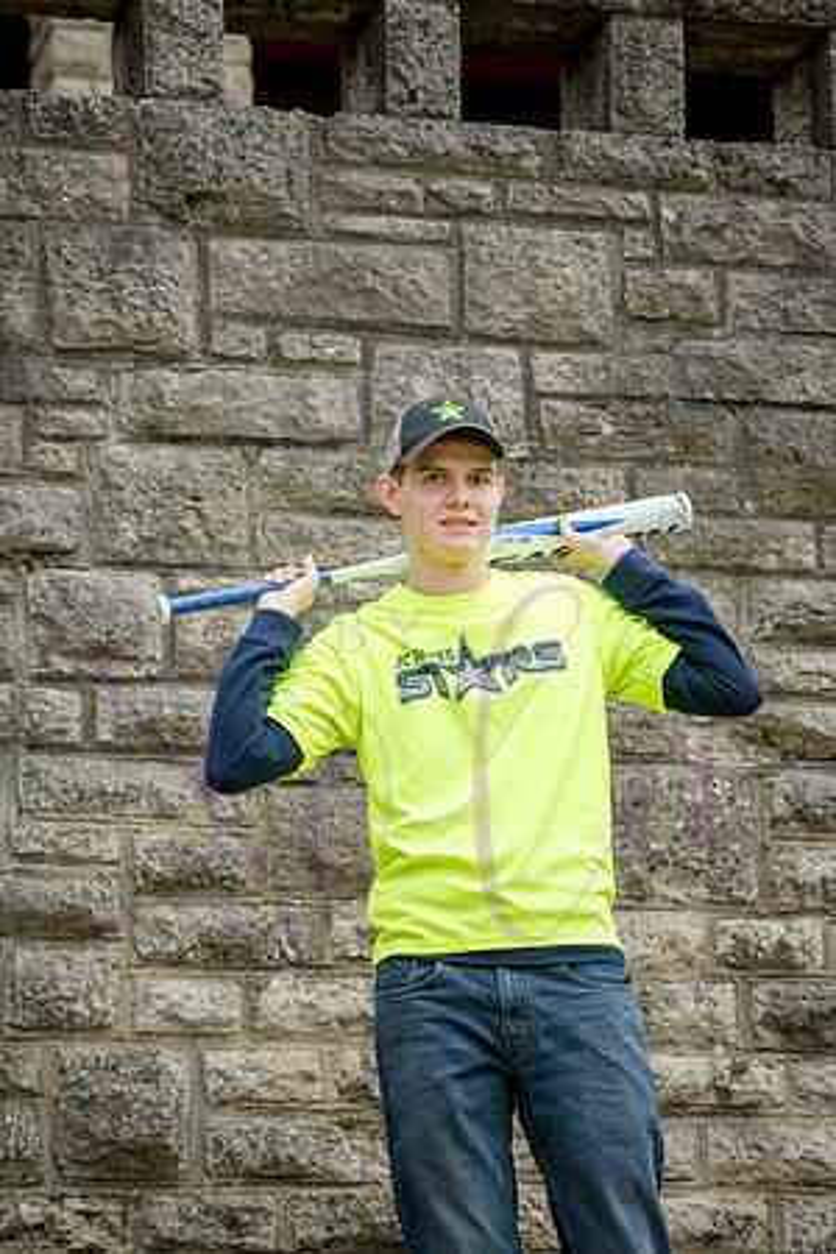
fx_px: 4180
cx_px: 418
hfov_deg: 11.4
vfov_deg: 17.1
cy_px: 627
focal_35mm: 120
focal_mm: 120
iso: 640
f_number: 7.1
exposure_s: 1/500
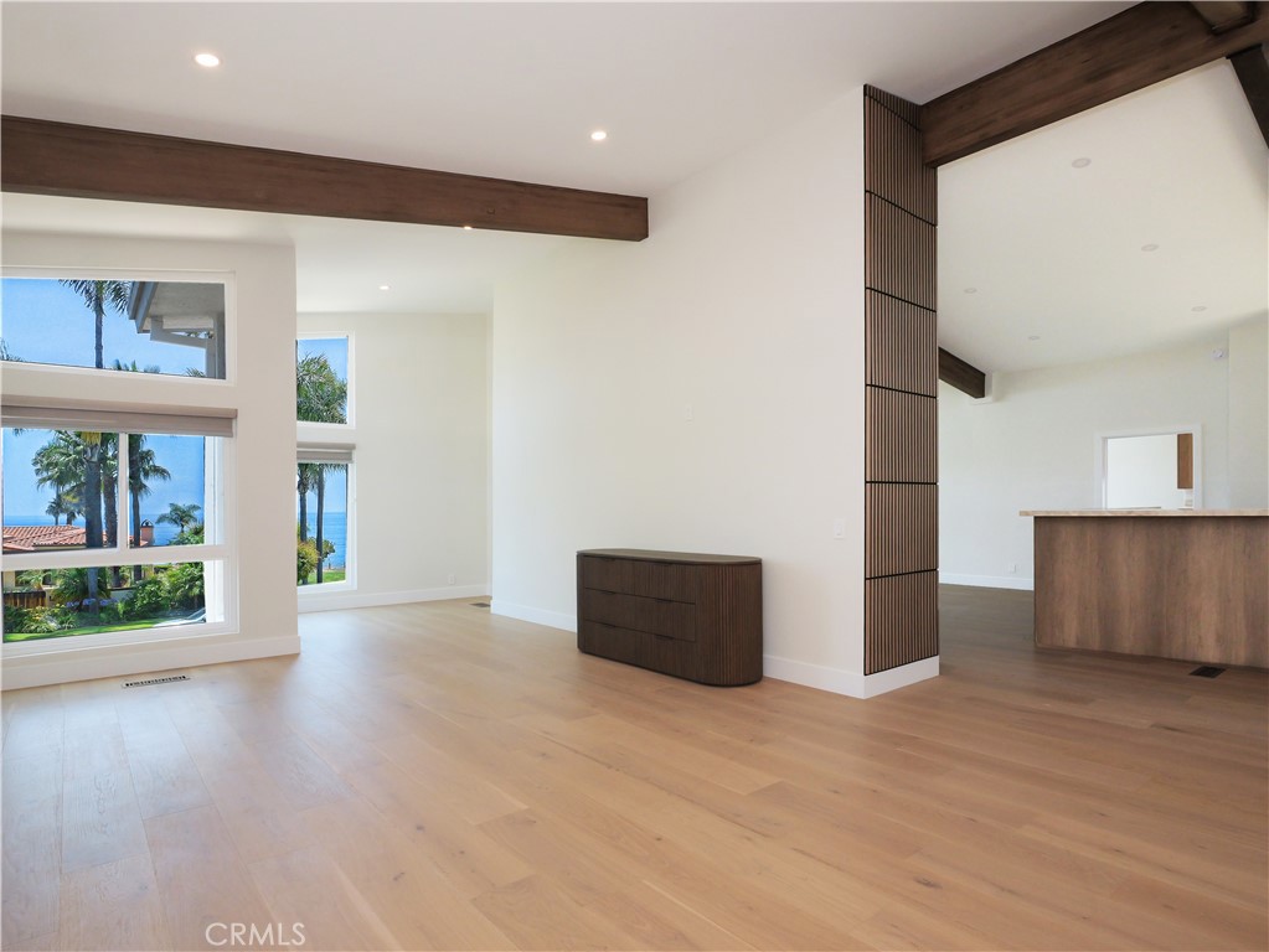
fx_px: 660
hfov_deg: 87.7
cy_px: 476
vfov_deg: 71.6
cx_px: 634
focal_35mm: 18
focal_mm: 9
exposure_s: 1/160
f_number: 8
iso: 800
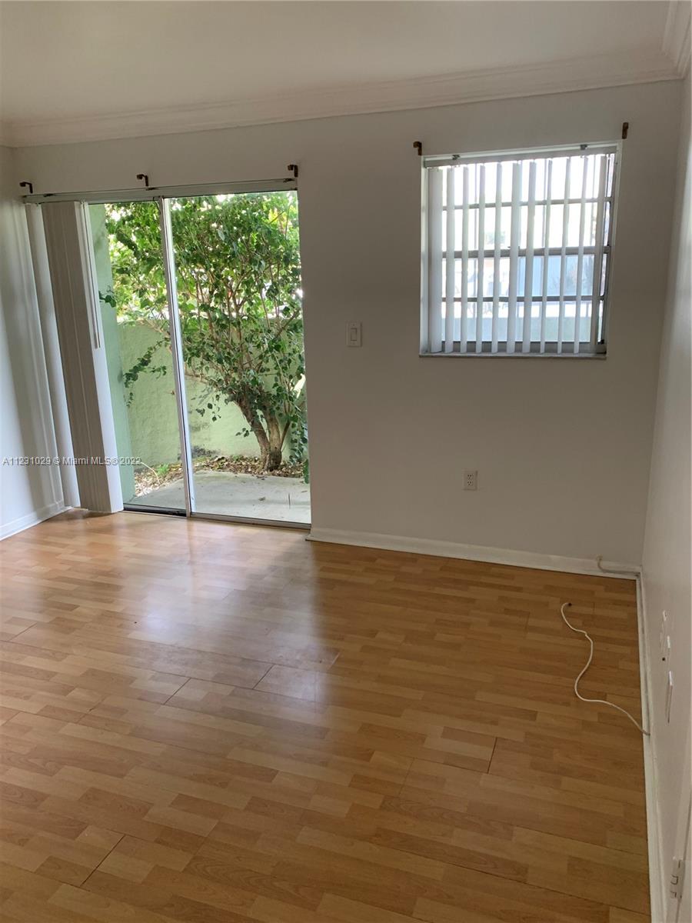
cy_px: 462
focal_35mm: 26
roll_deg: +1.0
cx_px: 346
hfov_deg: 53.1
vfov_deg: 67.3
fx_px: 693
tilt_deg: -13.0
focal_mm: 4.25
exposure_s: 1/61
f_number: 1.8
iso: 100
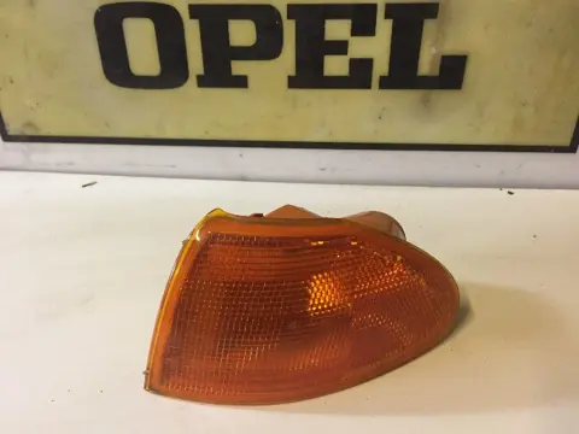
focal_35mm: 29
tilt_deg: -37.2
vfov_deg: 48.2
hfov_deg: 61.7
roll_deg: -2.2
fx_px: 485
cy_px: 217
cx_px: 290
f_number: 2.2
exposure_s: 1/33
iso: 250
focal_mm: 4.15
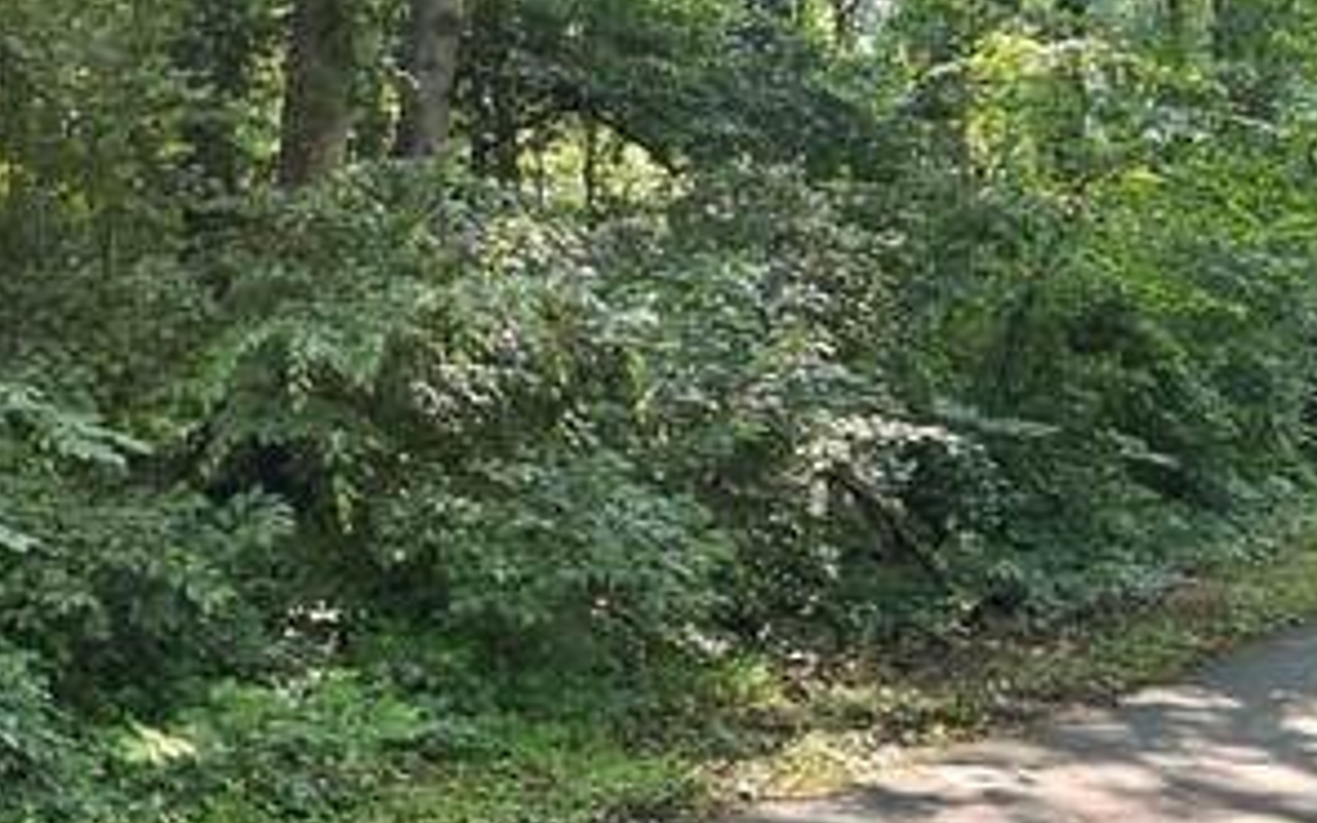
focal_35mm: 55
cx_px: 93
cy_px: 209
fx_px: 1974
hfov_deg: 34.5
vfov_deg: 23.3
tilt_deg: -0.7
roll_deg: +0.3
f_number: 1.78
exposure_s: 1/121
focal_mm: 6.86
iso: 160
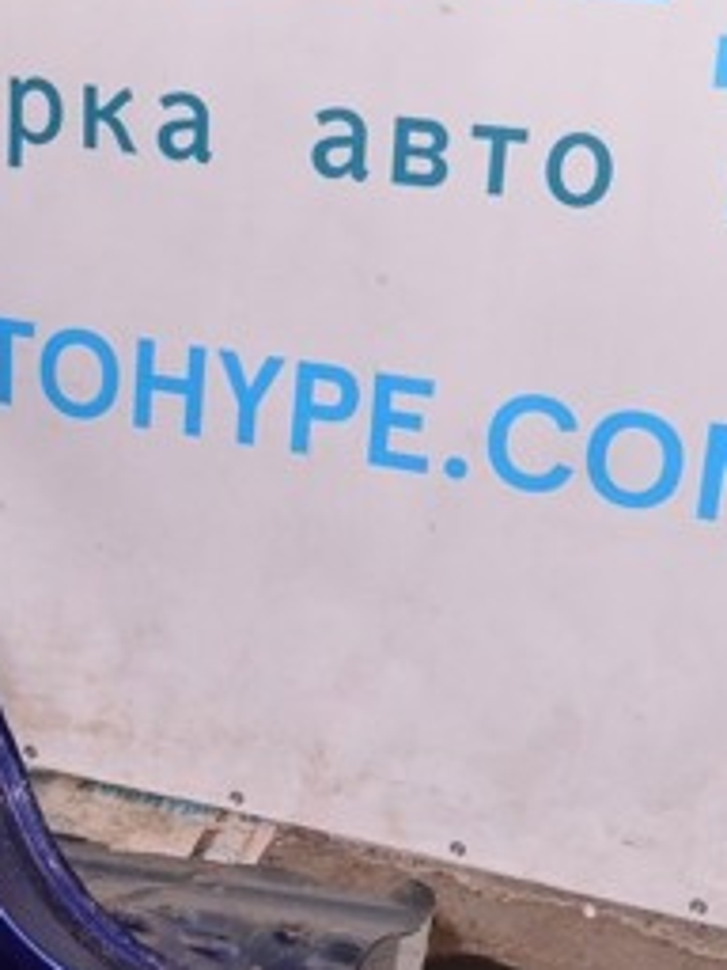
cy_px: 464
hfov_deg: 20.1
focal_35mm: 72
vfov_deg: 27.0
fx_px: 2016
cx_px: 102
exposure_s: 1/160
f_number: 8
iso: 1600
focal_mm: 20
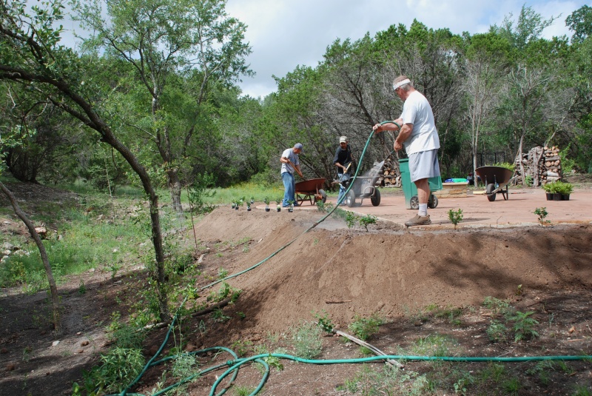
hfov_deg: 49.5
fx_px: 642
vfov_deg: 34.3
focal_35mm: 39
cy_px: 198
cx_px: 296
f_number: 7.1
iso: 100
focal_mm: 26
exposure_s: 1/200
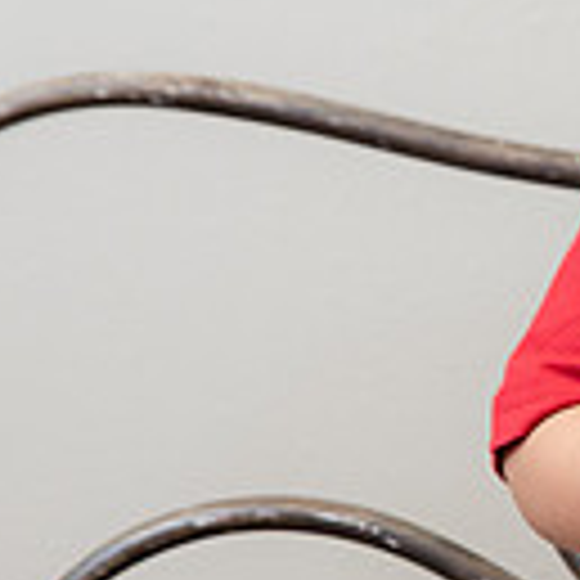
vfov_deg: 6.3
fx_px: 5308
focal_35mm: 280
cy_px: 148
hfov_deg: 6.2
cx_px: 894
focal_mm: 70
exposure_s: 1/125
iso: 800
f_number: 3.2
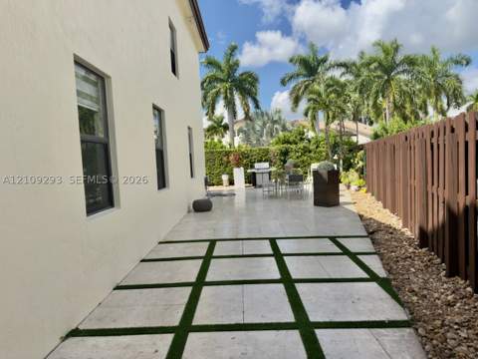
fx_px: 331
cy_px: 180
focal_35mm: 24
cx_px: 239
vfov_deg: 56.8
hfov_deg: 71.6
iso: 64
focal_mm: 6.76
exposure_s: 1/2915
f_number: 1.78
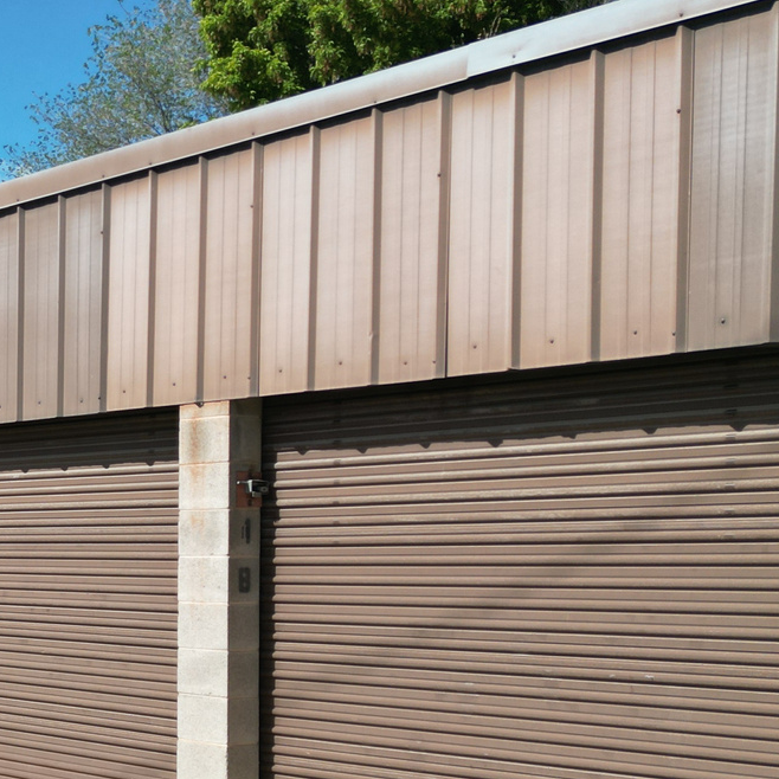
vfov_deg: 25.8
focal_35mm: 66
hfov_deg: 23.8
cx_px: -159
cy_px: 578
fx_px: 1680
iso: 110
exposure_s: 1/2500
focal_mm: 6.72
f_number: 1.7
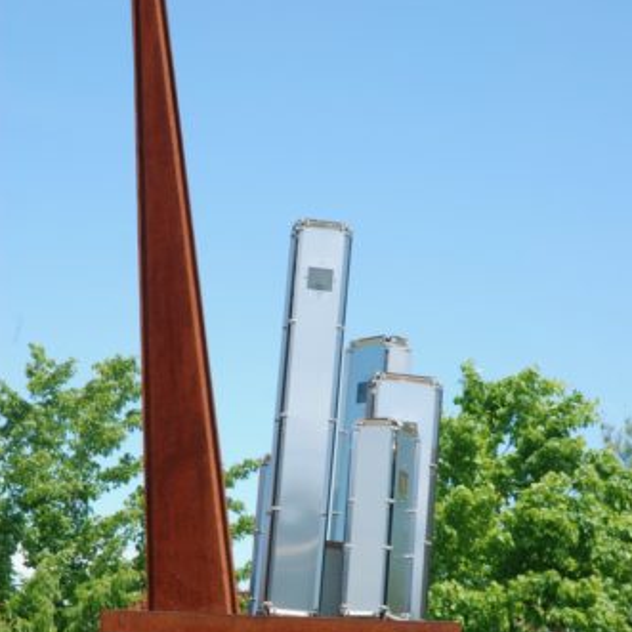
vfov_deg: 12.9
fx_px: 2789
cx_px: 316
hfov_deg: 12.9
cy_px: 468
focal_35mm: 135
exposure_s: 1/20
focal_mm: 70
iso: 100
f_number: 20
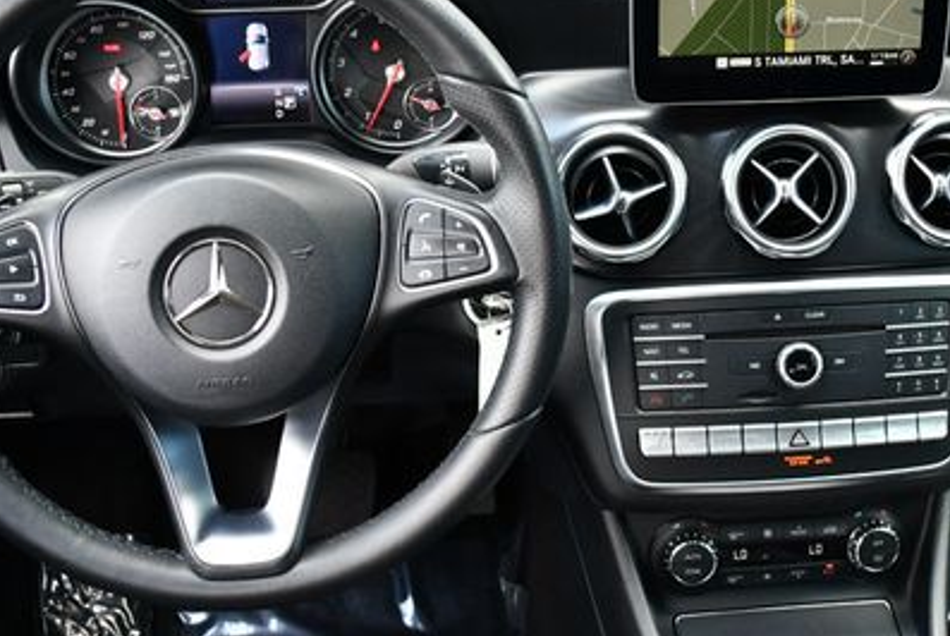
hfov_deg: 34.4
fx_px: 1533
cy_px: 308
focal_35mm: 58
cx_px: 536
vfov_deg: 23.5
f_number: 3.5
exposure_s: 1/250
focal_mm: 18
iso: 800
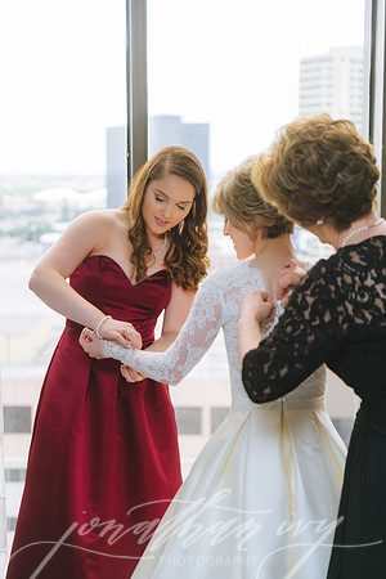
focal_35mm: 70
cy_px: 290
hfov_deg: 19.5
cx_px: 193
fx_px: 1126
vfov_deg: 28.8
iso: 200
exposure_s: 1/160
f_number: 2.8
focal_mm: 70
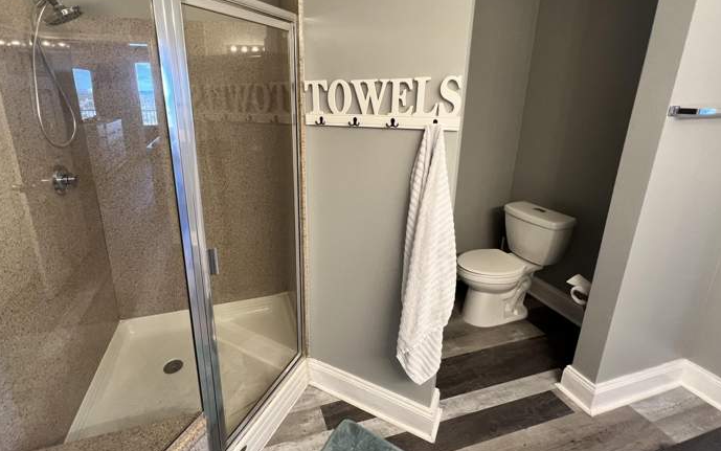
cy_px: 185
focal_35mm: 16
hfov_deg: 97.3
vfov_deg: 70.7
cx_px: 314
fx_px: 314
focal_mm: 1.57
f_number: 1.8
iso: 200
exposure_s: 1/60
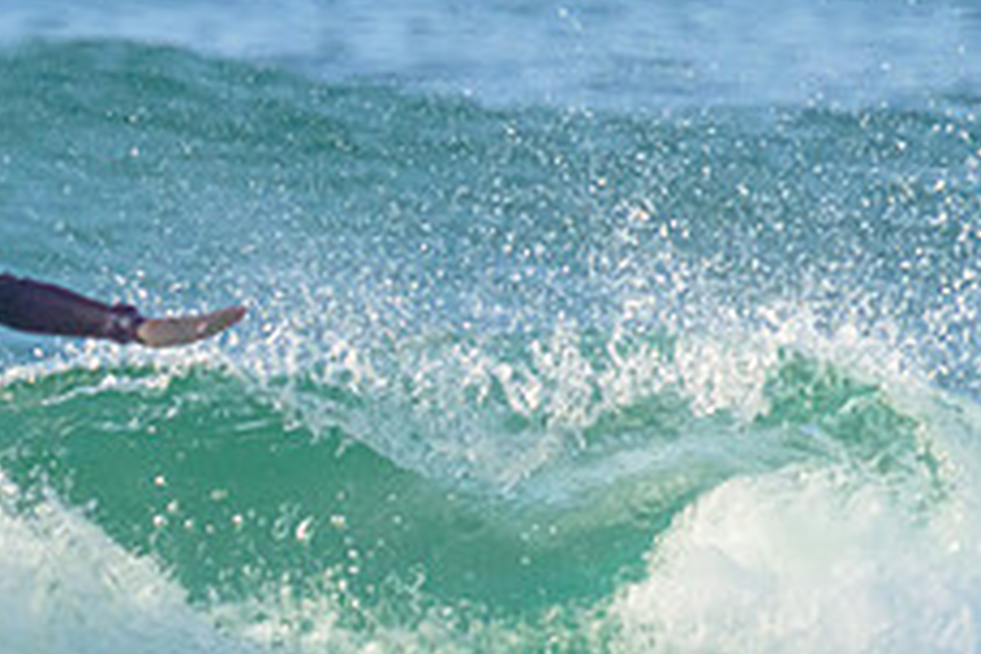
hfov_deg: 0.8
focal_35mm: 2628
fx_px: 71607
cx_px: -390
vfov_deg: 0.5
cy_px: 527
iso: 2200
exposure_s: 1/2000
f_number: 11
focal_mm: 800
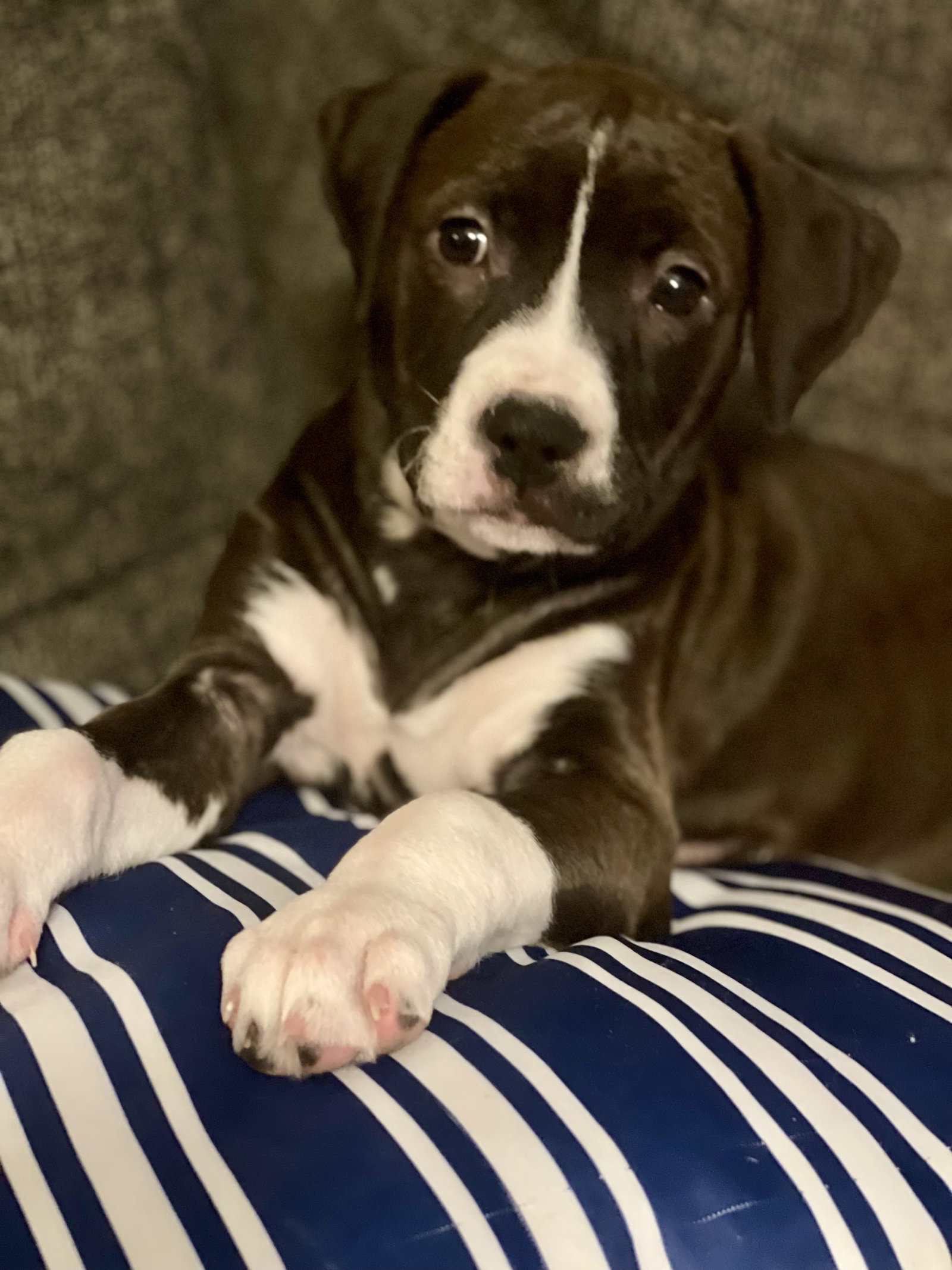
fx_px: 2347
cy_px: 635
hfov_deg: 22.9
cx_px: 476
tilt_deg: -28.0
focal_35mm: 64
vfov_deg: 30.3
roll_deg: -0.4
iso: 640
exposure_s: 1/15
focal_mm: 7.5
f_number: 2.2
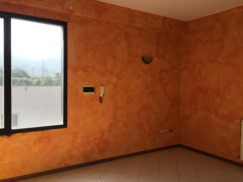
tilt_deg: -2.9
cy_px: 91
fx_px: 204
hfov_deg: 61.7
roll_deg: -0.6
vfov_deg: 48.2
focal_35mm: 29
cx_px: 122
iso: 32
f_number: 2.2
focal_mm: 4.15
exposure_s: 1/554
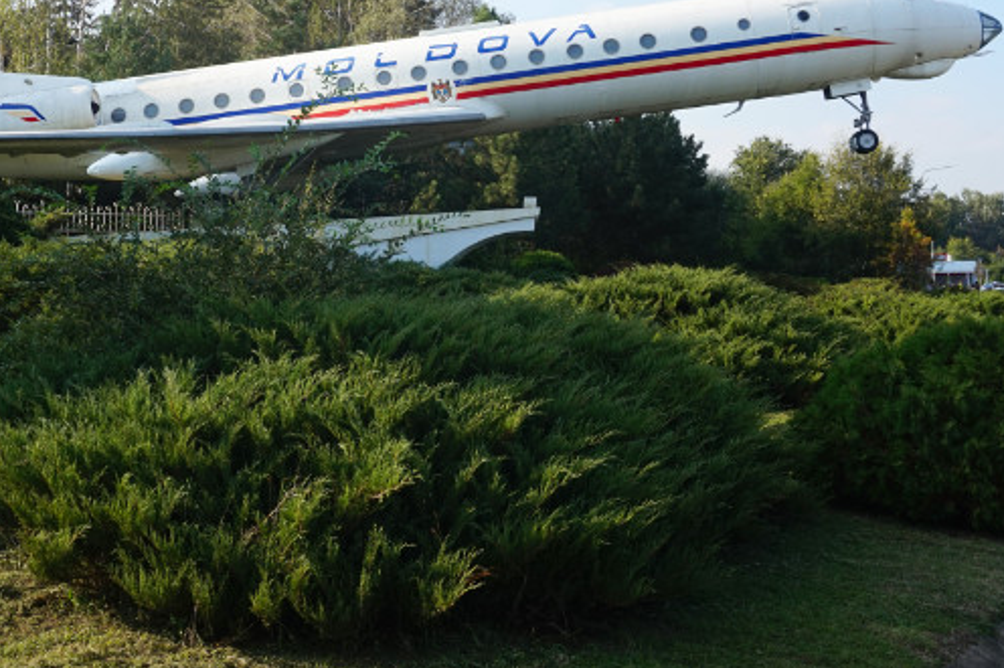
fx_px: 1416
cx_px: 364
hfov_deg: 38.7
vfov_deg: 26.2
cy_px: 163
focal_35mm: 51
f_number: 11
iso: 100
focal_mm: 21
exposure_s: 1/80
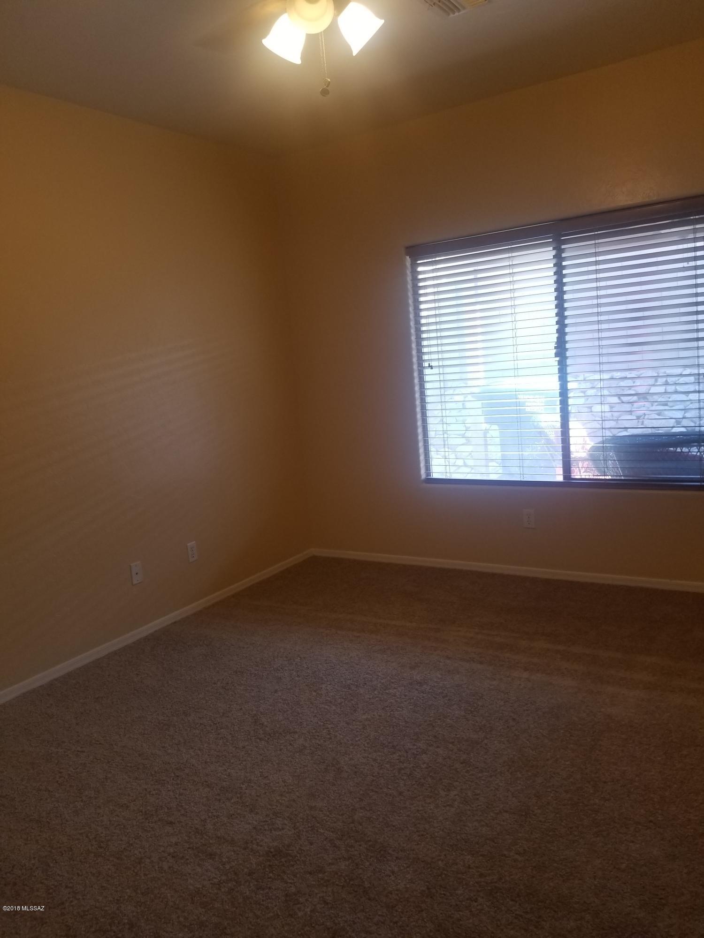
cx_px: 352
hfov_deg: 53.1
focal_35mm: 26
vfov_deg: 67.3
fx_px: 705
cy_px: 469
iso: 80
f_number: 1.7
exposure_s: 1/60
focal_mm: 4.25
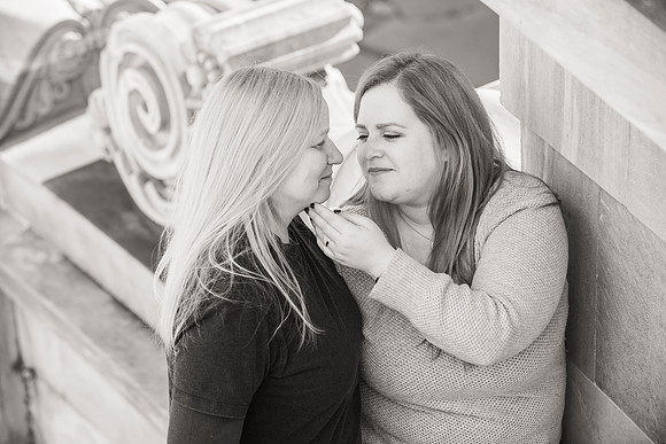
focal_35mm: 109
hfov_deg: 18.7
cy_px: 213
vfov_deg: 12.6
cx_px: 320
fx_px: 2019
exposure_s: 1/1000
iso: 400
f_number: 4
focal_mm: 105
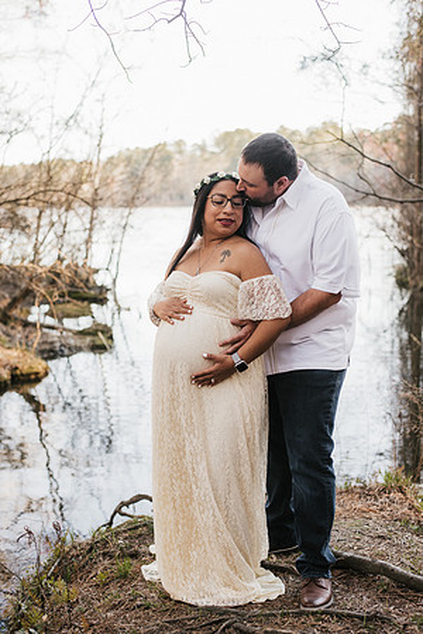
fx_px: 881
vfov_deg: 39.6
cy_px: 317
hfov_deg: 27.0
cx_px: 212
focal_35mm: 50
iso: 400
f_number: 2.8
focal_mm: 50
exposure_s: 1/400
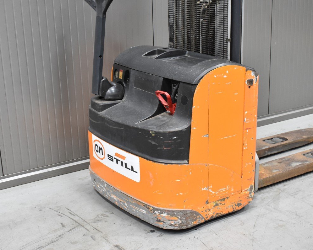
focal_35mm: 53
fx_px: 487
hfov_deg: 35.6
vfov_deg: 28.8
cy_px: 125
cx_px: 155
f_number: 5.6
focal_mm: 31
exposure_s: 1/30
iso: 1250
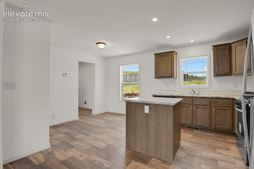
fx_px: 120
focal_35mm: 17
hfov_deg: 93.3
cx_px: 127
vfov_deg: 70.4
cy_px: 84
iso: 250
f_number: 8
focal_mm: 17
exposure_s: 1.3
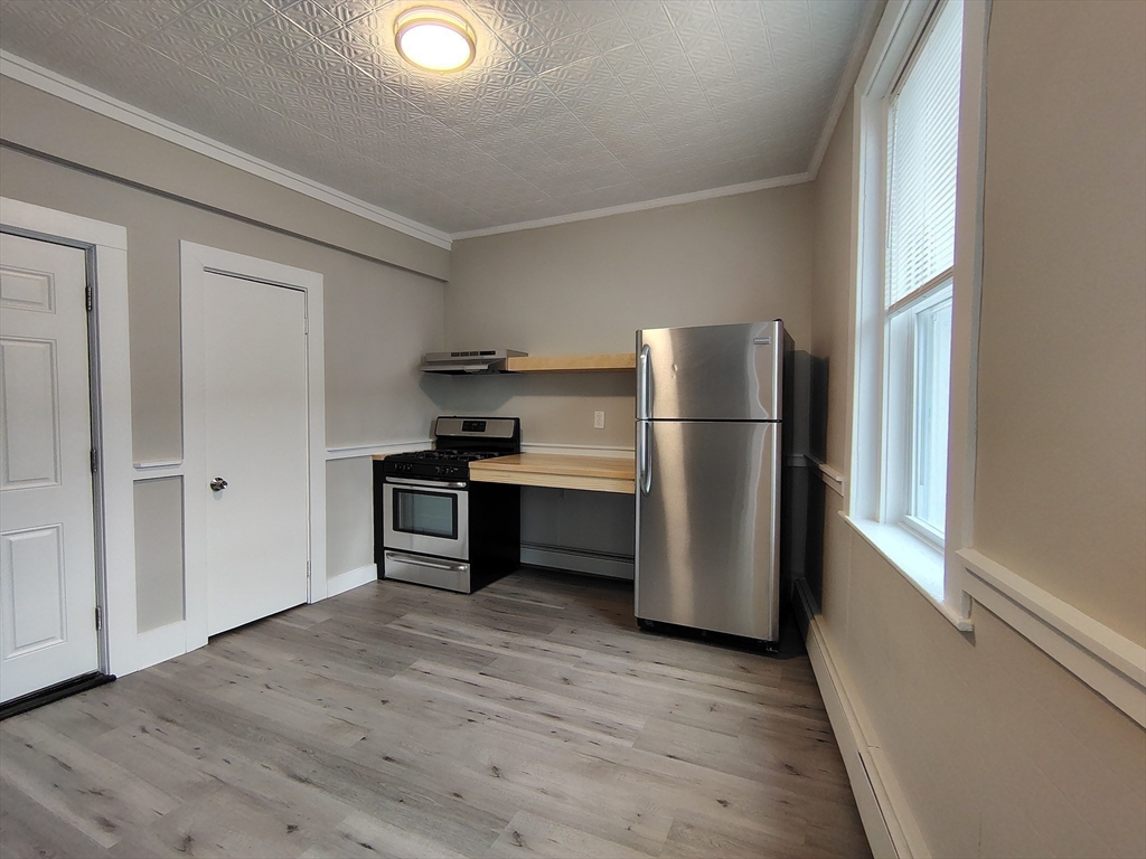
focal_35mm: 16
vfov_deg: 78.1
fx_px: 530
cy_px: 430
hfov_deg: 94.5
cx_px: 573
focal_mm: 2.13
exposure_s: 1/40
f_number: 2.2
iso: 348
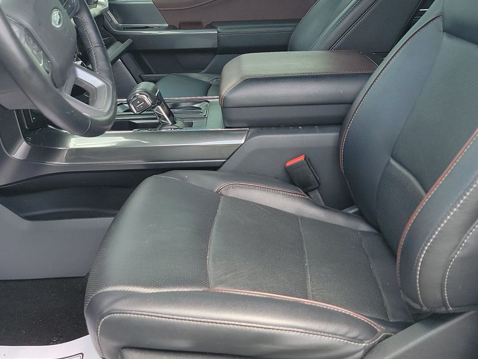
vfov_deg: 33.5
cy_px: 149
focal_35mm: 43
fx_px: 594
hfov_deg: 43.8
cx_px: 226
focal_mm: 6.7
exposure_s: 1/119
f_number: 1.8
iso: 71
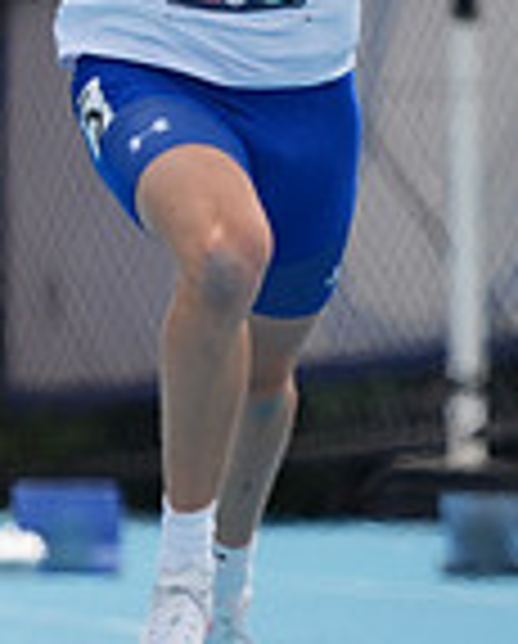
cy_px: 182
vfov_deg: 0.8
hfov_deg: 0.7
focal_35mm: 2280
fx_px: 43554
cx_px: -752
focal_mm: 600
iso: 500
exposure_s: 1/1600
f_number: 6.3
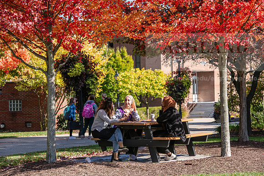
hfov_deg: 16.8
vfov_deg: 11.2
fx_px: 895
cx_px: 132
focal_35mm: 122
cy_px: 88
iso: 160
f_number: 6.3
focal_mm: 122
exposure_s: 1/250
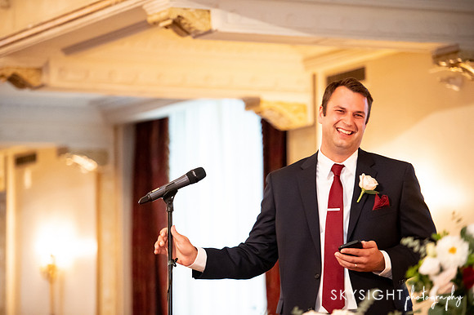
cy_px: 158
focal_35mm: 160
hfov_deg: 12.8
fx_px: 2105
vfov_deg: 8.6
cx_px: 237
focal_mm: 160
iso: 8000
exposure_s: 1/200
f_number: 2.8
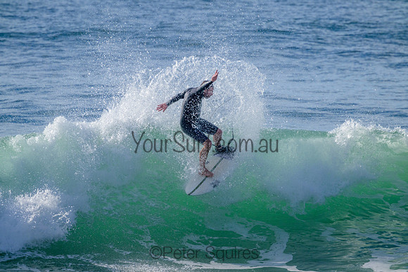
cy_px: 136
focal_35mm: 800
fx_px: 9068
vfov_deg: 1.7
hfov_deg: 2.6
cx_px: 204
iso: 640
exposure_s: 1/2000
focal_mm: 800
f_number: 11
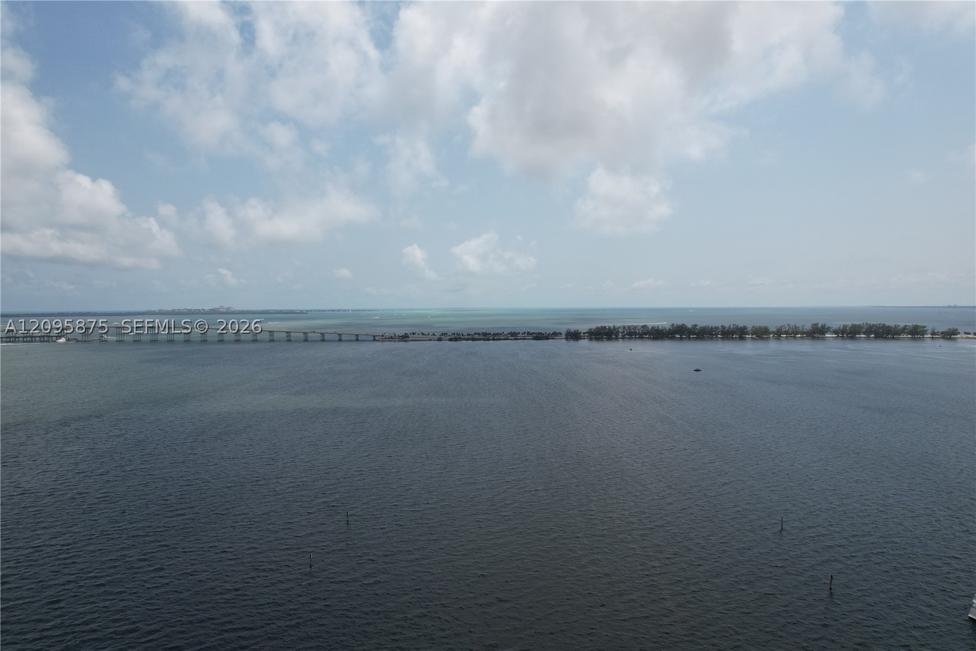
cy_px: 326
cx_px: 488
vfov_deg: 57.2
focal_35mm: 22
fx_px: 596
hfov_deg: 78.6
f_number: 2.8
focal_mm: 8.38
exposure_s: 1/800
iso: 100
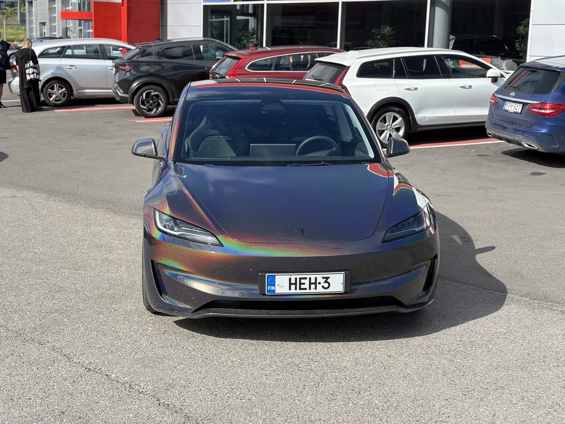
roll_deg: -0.6
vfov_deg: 28.0
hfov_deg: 36.8
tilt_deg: -10.5
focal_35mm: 52
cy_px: 212
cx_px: 282
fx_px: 849
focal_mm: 5.96
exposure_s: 1/1590
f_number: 1.6
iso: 50
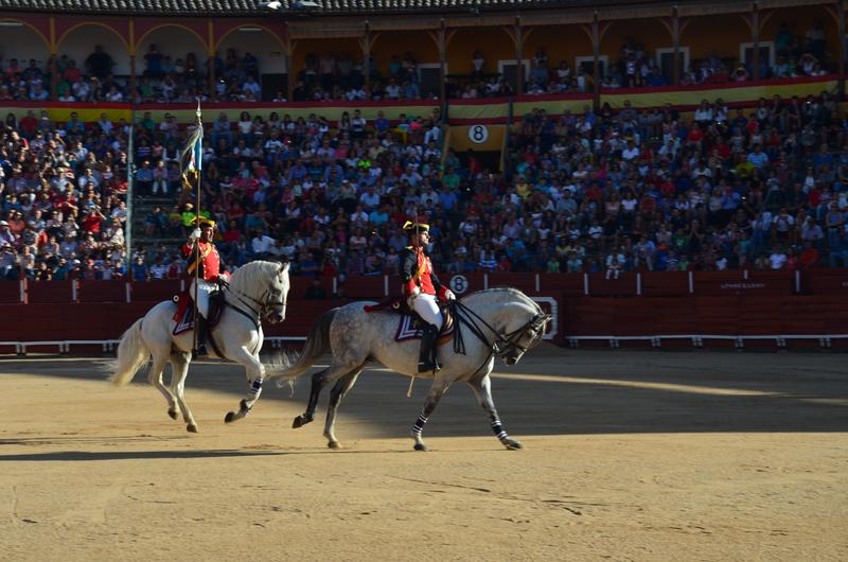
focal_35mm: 93
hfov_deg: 22.0
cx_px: 424
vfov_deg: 14.6
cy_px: 281
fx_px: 2186
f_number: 9
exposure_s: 1/160
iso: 250
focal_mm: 62
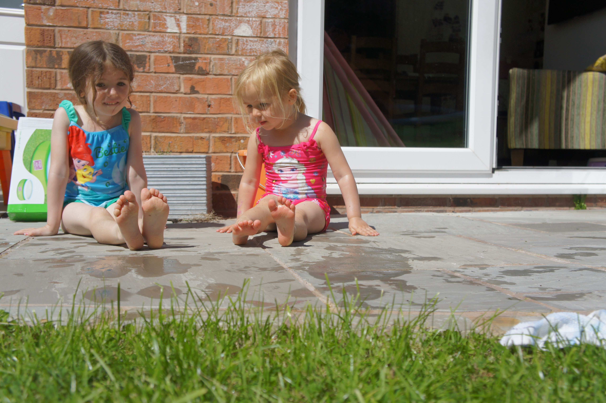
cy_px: 202
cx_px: 303
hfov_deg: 46.4
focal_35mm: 42
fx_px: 707
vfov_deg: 31.9
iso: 200
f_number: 5.6
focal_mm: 28
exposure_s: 1/2000
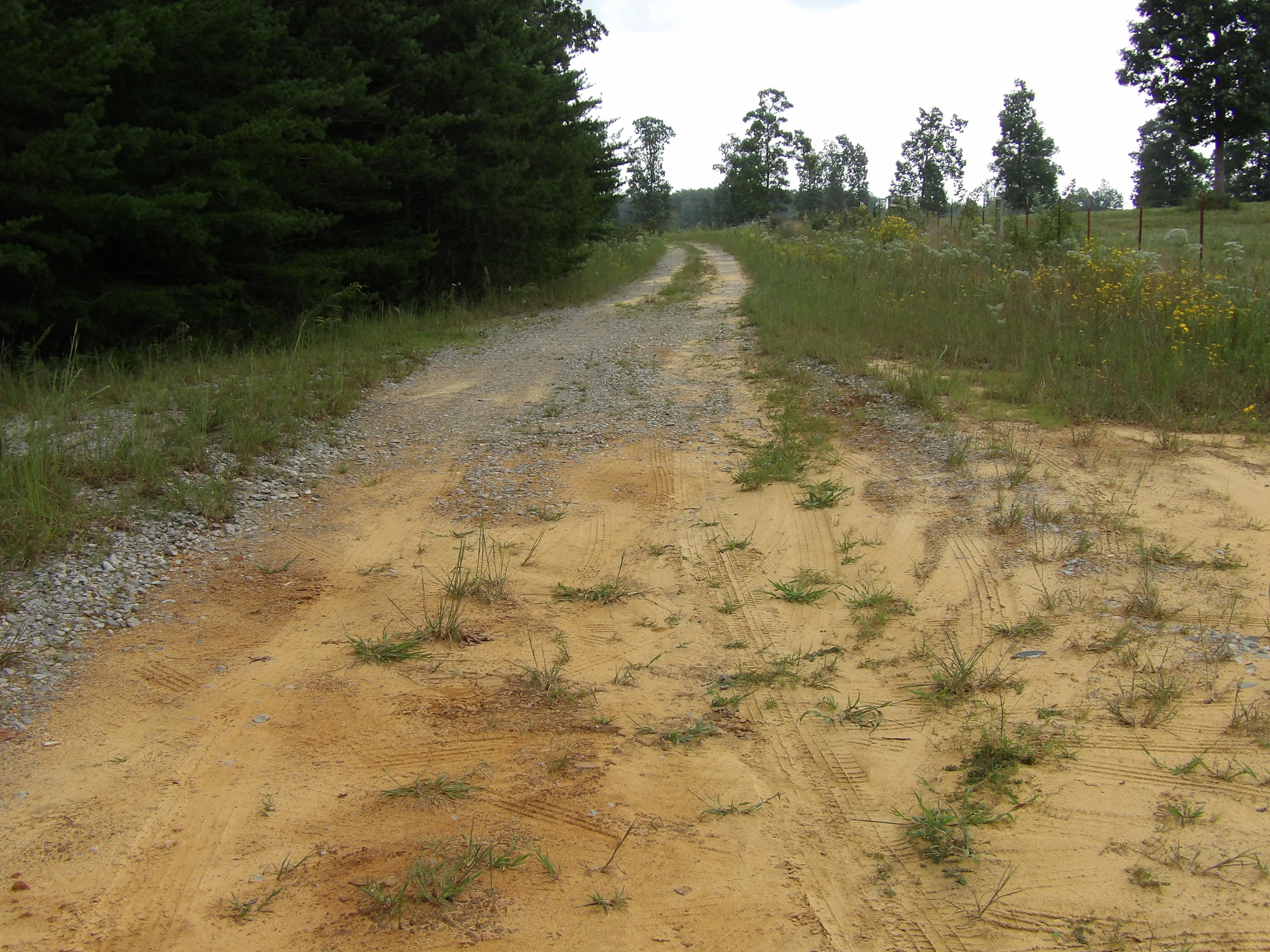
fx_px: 1431
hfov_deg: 47.9
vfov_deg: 36.8
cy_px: 476
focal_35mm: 39
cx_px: 635
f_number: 3.7
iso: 100
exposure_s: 1/397
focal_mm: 7
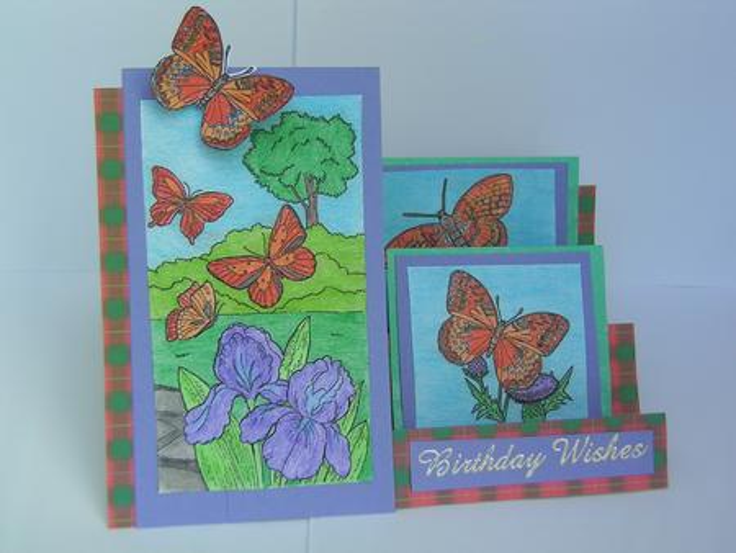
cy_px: 276
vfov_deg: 29.1
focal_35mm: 50
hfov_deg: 38.2
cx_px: 368
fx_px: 1064
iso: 50
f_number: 3.4
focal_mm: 7.8
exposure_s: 1/120
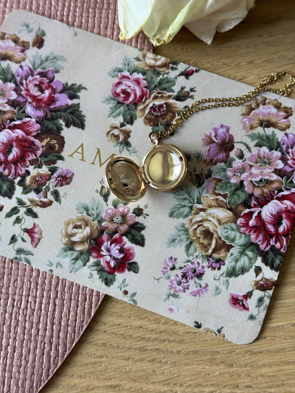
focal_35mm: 48
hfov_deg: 30.3
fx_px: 545
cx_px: 148
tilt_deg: -77.5
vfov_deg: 39.7
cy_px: 196
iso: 100
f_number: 1.78
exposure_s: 1/107
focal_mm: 6.76
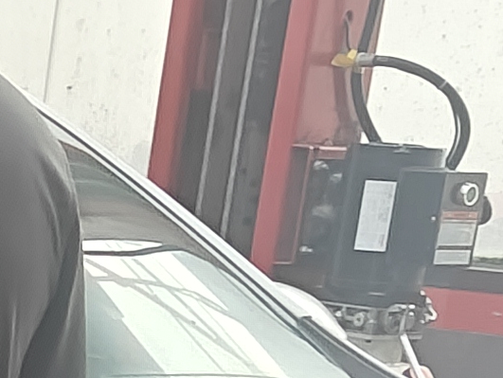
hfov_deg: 9.7
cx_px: -587
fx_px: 2690
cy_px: 1118
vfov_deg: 7.2
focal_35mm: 185
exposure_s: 1/100
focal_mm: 5.59
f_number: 1.8
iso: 80
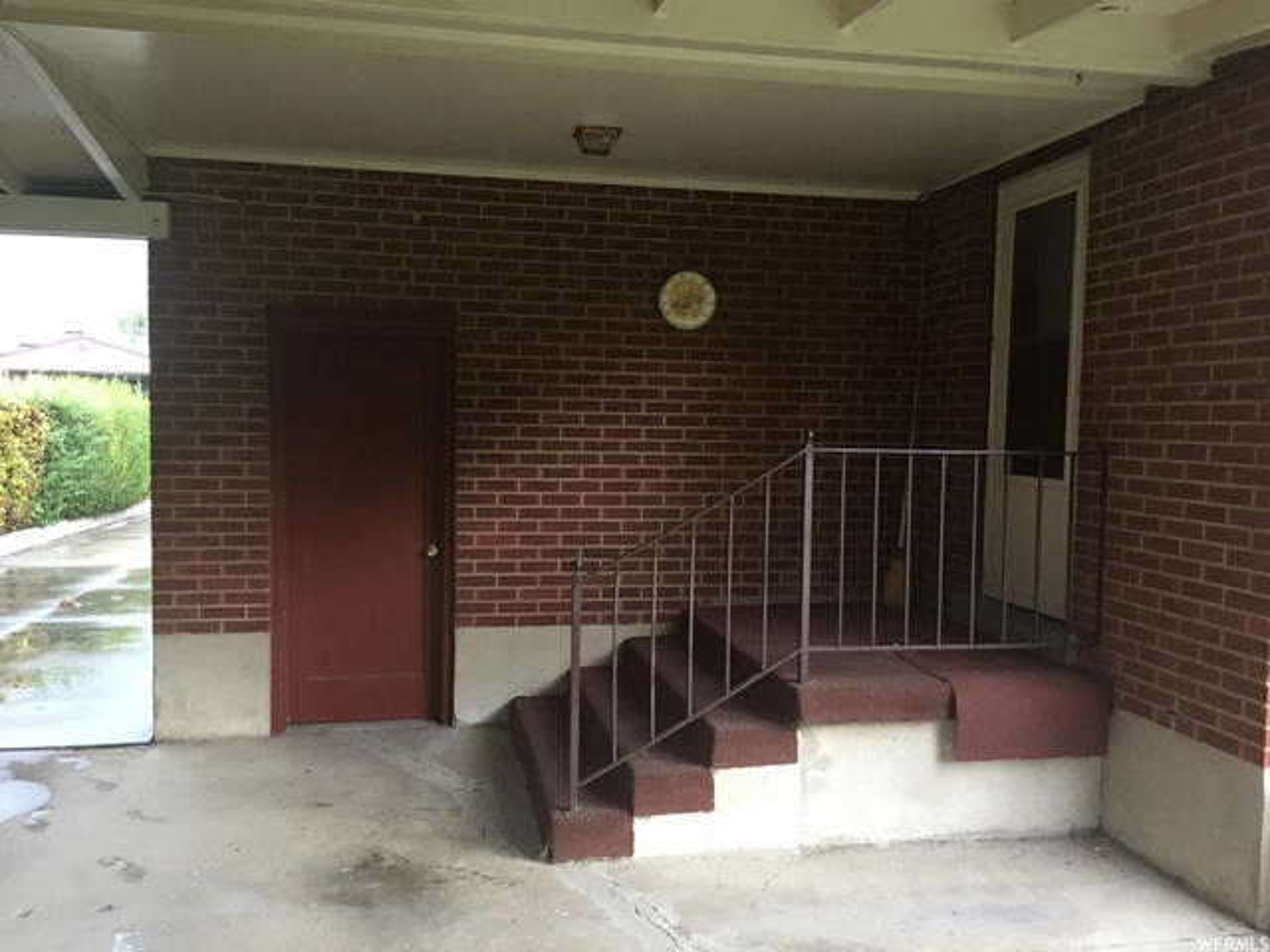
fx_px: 1064
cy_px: 476
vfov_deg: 48.2
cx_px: 635
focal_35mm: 29
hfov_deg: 61.7
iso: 100
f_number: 2.2
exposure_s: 1/30
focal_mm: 4.15
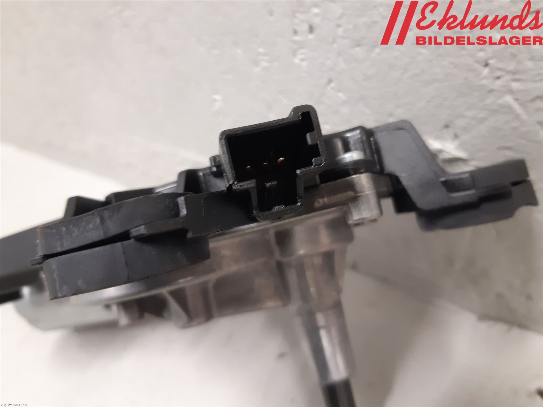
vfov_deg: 53.1
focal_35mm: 26
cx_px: 272
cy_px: 204
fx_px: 408
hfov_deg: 67.3
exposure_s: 1/25
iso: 200
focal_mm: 3.93
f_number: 1.7
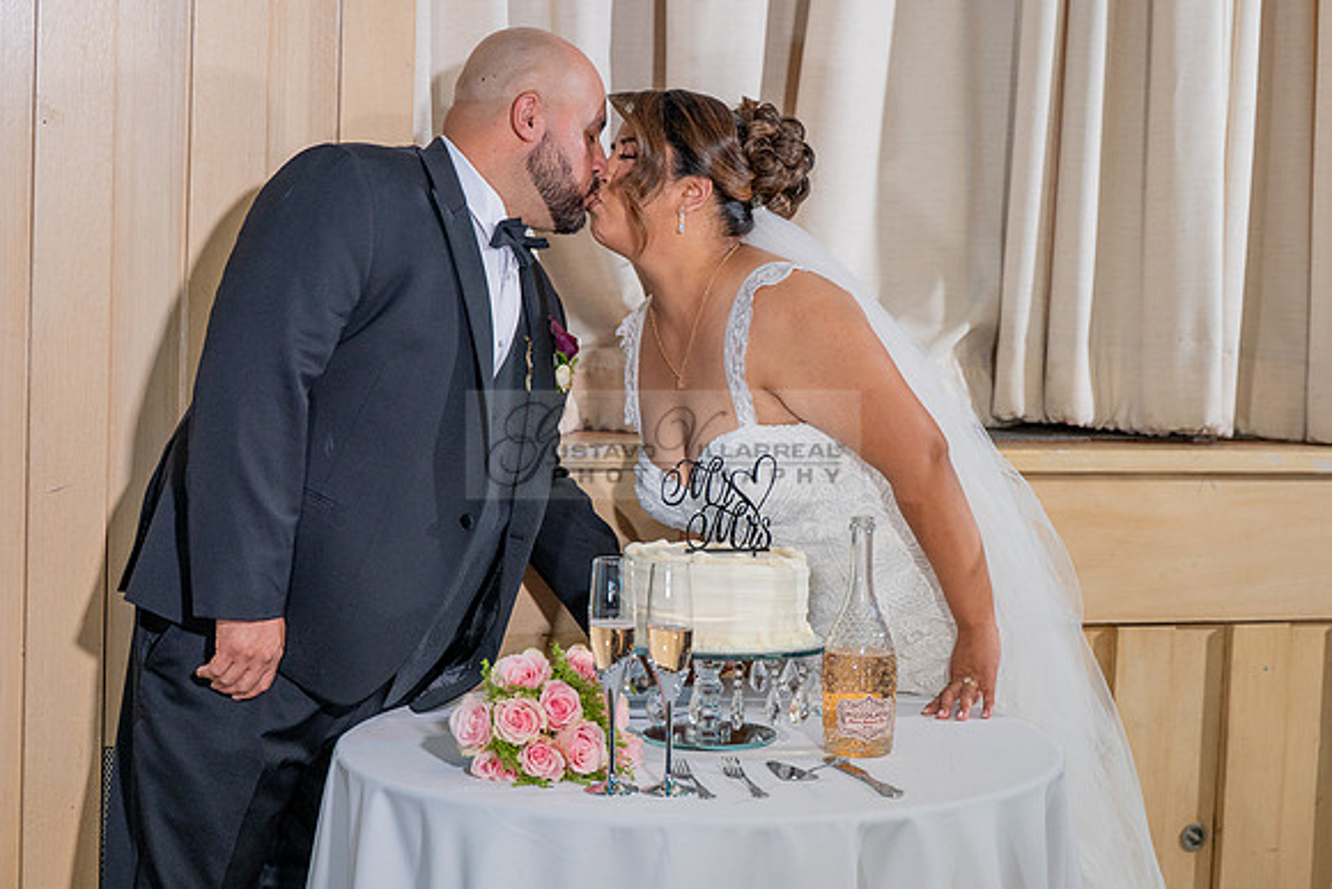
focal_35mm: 76
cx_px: 698
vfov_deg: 18.0
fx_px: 2811
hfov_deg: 26.7
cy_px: 446
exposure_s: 1/200
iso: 1600
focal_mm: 70
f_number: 3.2
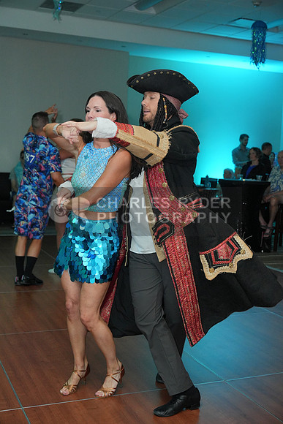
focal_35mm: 48
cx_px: 142
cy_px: 212
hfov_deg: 28.1
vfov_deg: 41.1
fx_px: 566
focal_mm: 48
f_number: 4.5
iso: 3200
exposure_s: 1/200
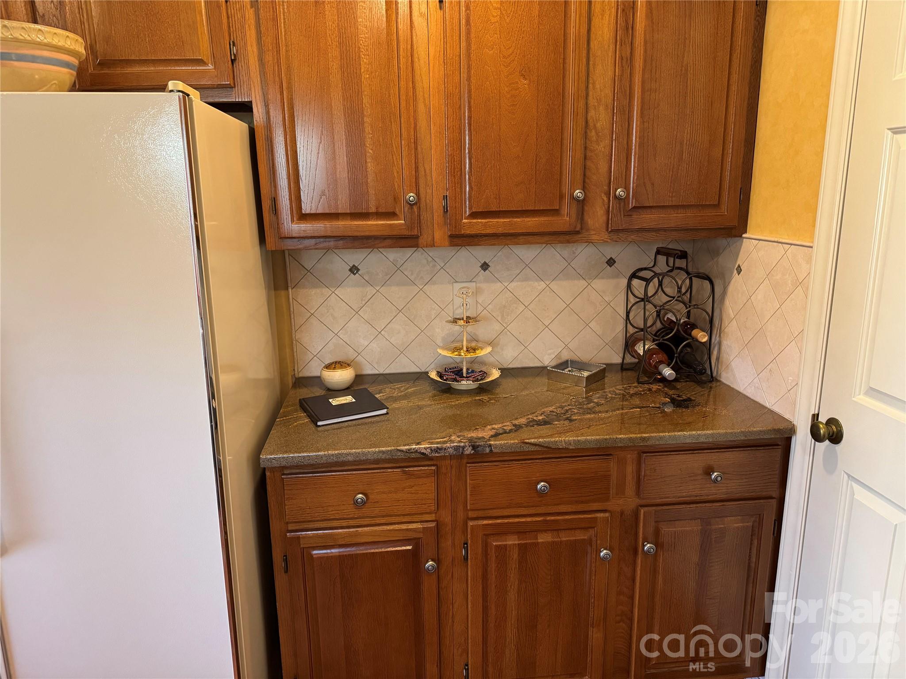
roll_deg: +1.0
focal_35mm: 24
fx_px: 628
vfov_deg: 56.8
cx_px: 453
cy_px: 340
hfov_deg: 71.6
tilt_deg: -14.0
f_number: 1.78
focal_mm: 6.76
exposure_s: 1/60
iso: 400
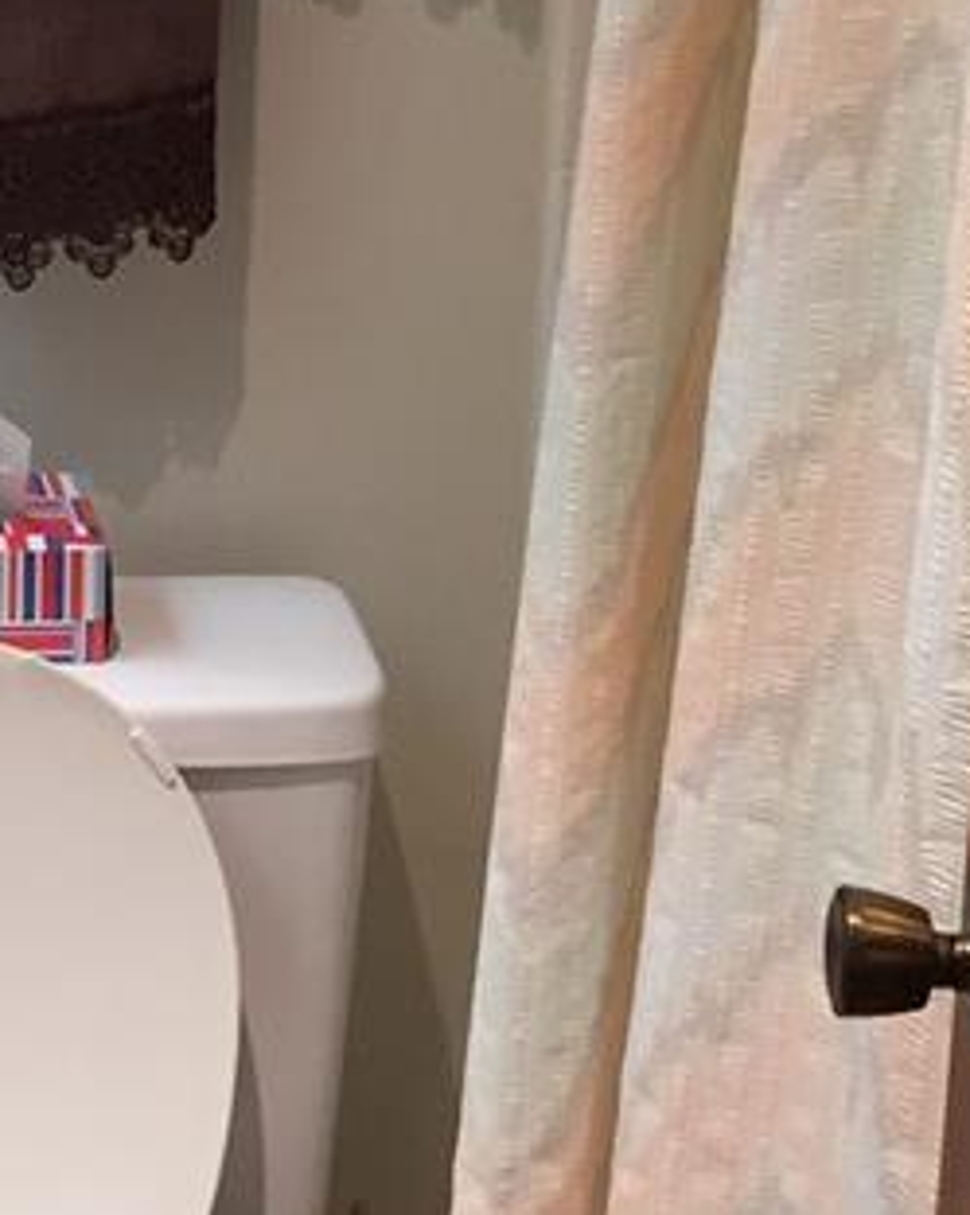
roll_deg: +0.8
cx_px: -273
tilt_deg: -13.3
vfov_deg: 17.4
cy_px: 109
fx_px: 3917
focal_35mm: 109
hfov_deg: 13.6
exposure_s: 1/40
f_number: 2.2
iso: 32
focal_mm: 4.15
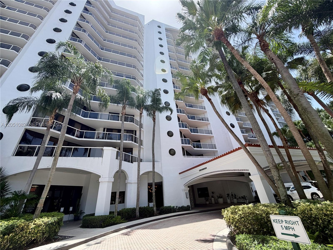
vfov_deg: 85.7
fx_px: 135
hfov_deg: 102.1
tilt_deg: +28.6
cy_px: 125
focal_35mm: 14
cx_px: 166
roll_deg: +6.1
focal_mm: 2.22
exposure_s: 1/770
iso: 40
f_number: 2.2
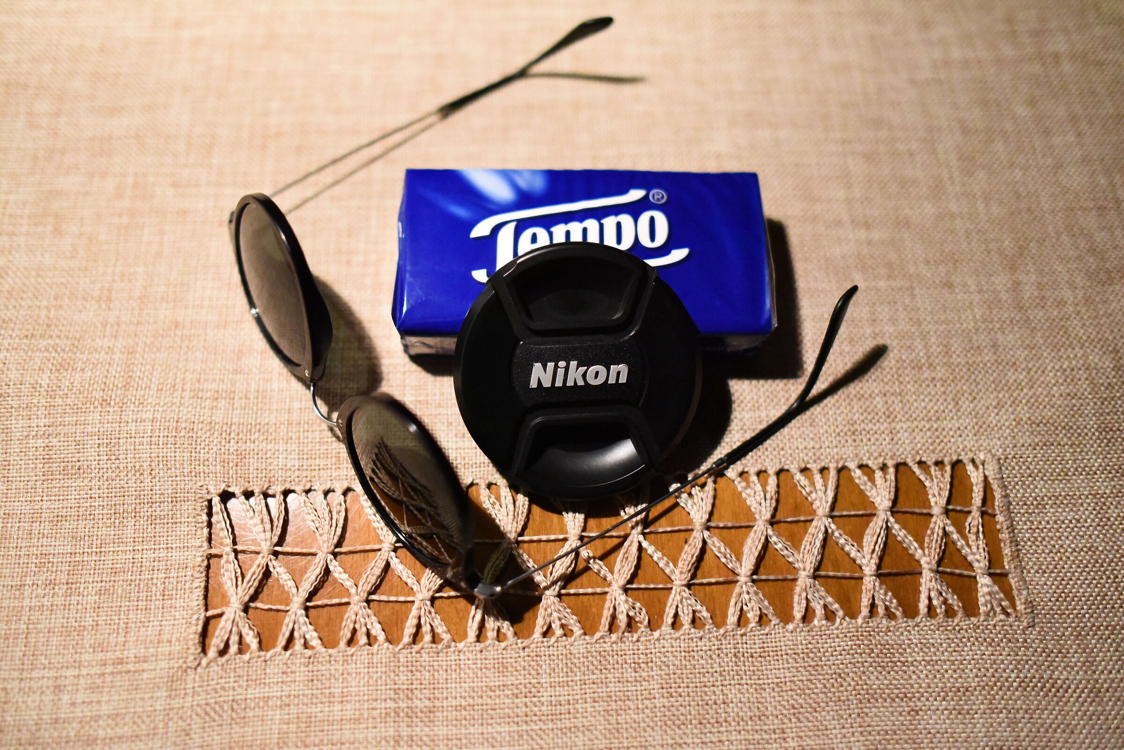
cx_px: 562
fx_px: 874
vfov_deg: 46.4
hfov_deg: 65.5
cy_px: 375
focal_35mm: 28
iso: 12800
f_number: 1.8
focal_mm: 28
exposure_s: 1/4000
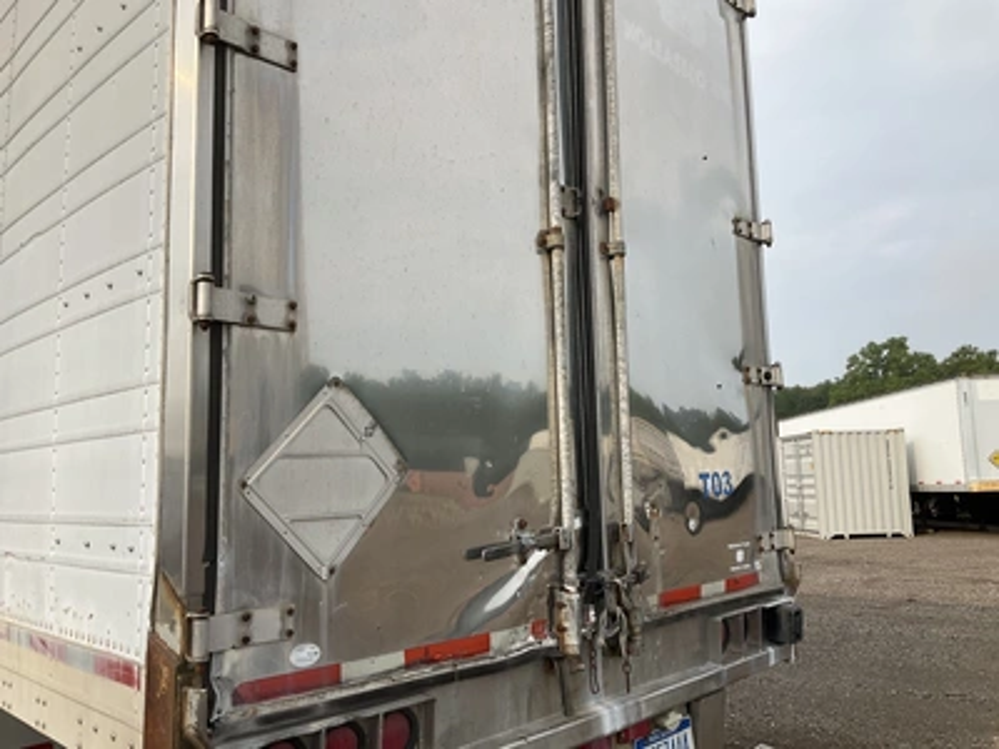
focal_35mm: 29
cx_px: 500
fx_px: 837
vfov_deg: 48.2
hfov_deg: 61.7
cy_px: 374
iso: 25
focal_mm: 3
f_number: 1.8
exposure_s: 1/1168
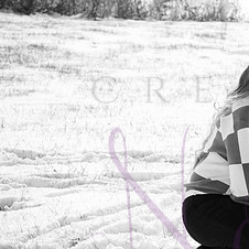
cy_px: 144
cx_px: 294
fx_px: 1172
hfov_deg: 11.9
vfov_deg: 12.1
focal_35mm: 144
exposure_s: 1/2500
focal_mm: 66
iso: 800
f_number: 7.1
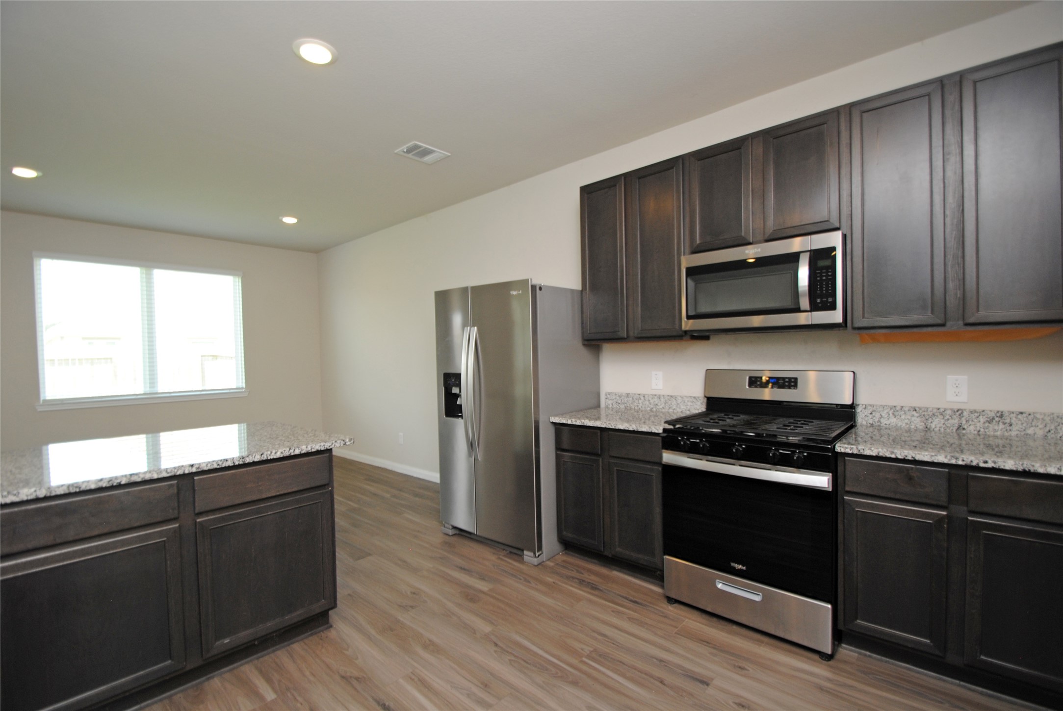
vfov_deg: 77.5
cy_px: 356
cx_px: 532
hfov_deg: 100.3
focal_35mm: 15
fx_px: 443
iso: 200
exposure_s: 1/60
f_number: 4
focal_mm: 10
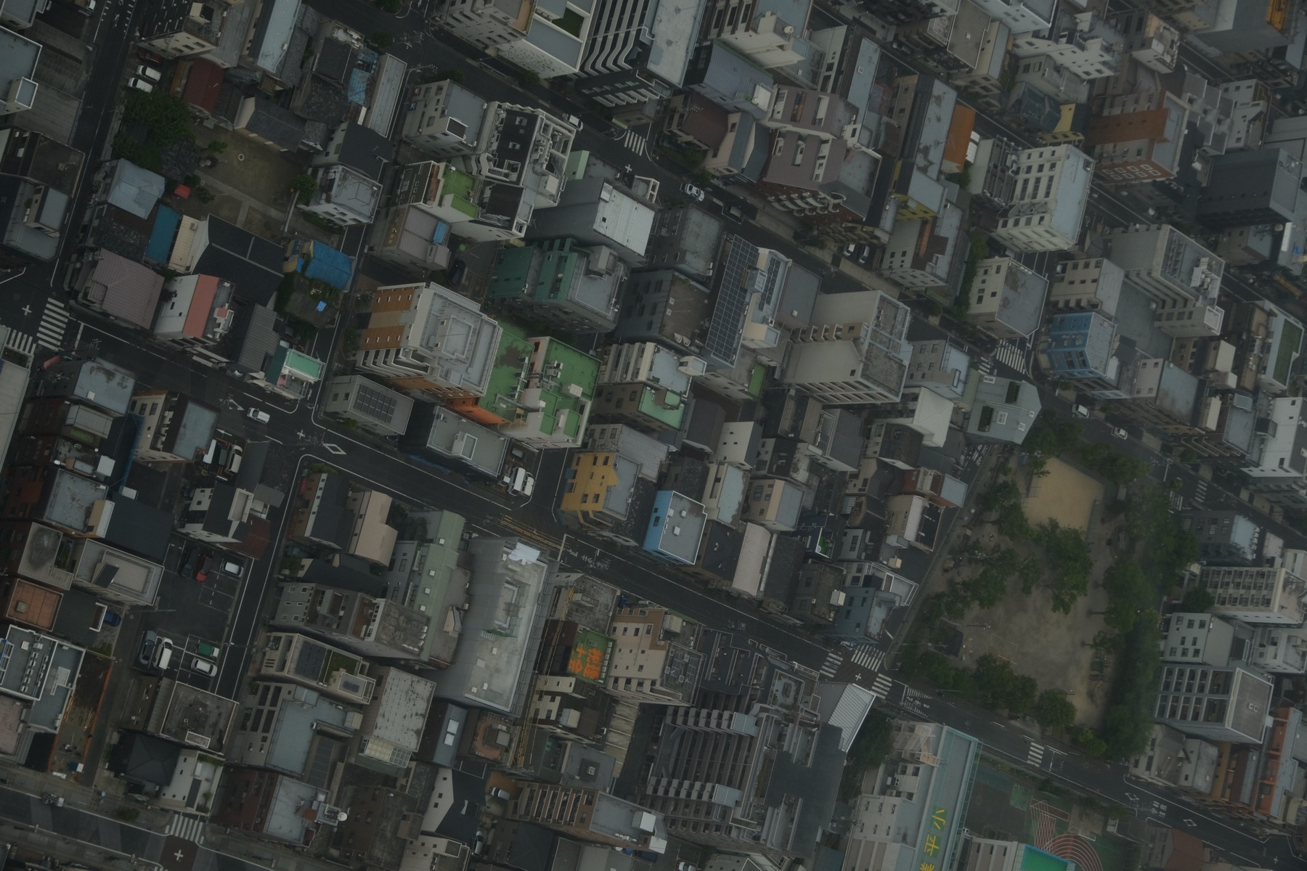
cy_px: 436
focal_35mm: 75
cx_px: 654
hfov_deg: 27.0
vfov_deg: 18.2
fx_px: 2723
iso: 500
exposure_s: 1/1000
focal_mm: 50
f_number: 4
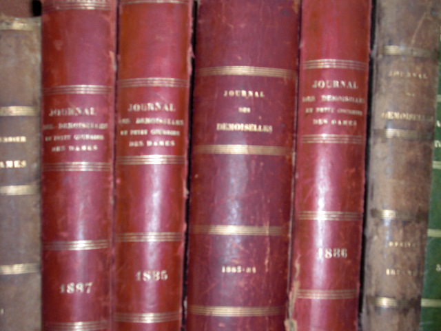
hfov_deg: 36.8
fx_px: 662
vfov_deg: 28.0
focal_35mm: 52
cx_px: 220
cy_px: 166
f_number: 3.4
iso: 200
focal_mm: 9.1
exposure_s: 1/60
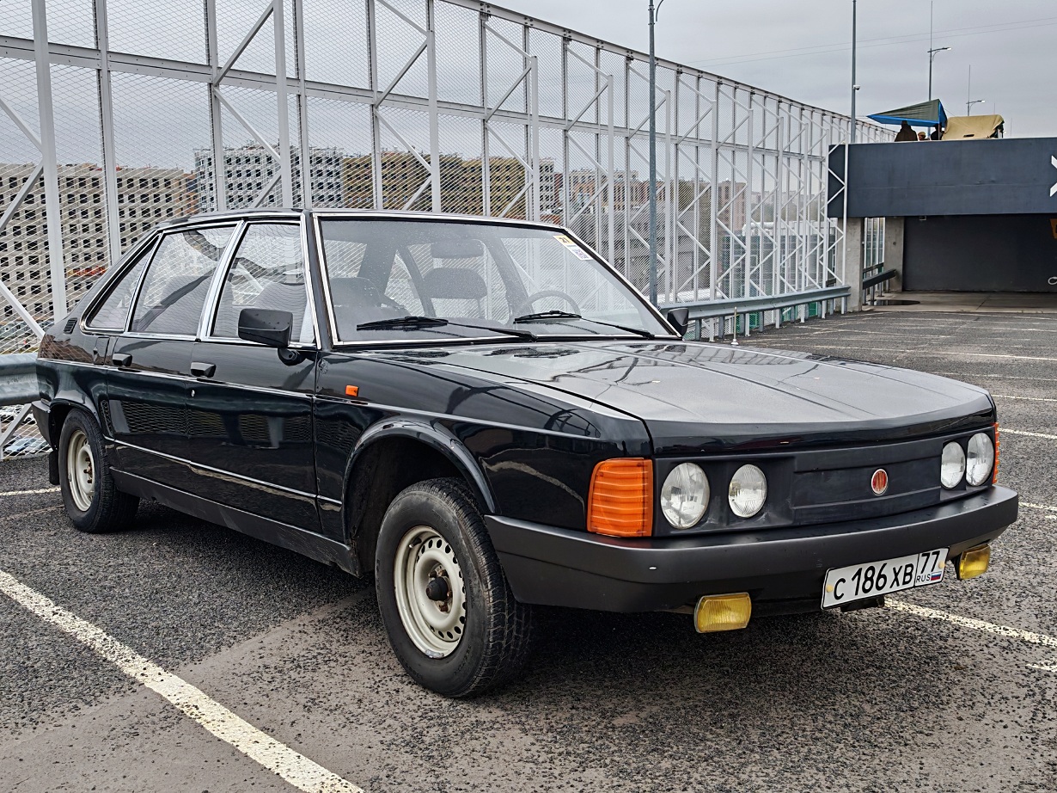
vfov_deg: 35.9
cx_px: 528
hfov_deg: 46.8
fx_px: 1221
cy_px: 396
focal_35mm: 40
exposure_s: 1/900
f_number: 2
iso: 100
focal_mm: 6.83
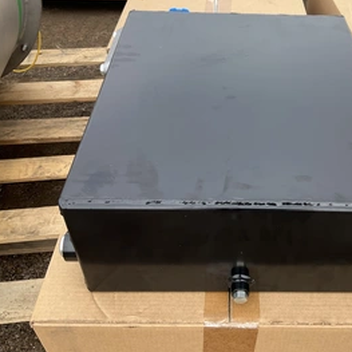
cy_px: 158
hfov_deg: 42.2
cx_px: 238
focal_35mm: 39
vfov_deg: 42.8
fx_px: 449
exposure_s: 1/409
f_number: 1.8
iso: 25
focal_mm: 3
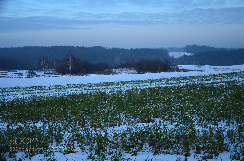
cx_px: 122
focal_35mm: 36
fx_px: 243
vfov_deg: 36.7
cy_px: 80
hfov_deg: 53.2
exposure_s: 1/25
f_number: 3.8
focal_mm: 24
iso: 100
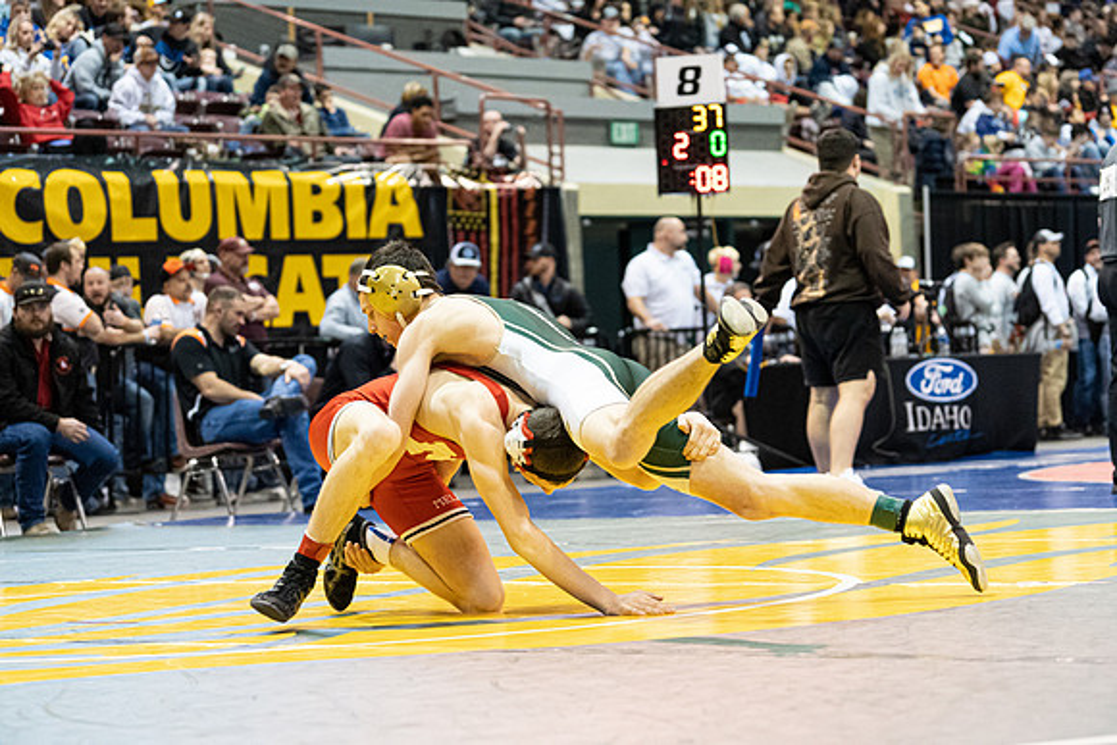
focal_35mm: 102
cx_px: 558
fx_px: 3165
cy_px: 372
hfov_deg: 20.0
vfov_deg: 13.4
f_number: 4
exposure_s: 1/500
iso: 8000
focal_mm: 102
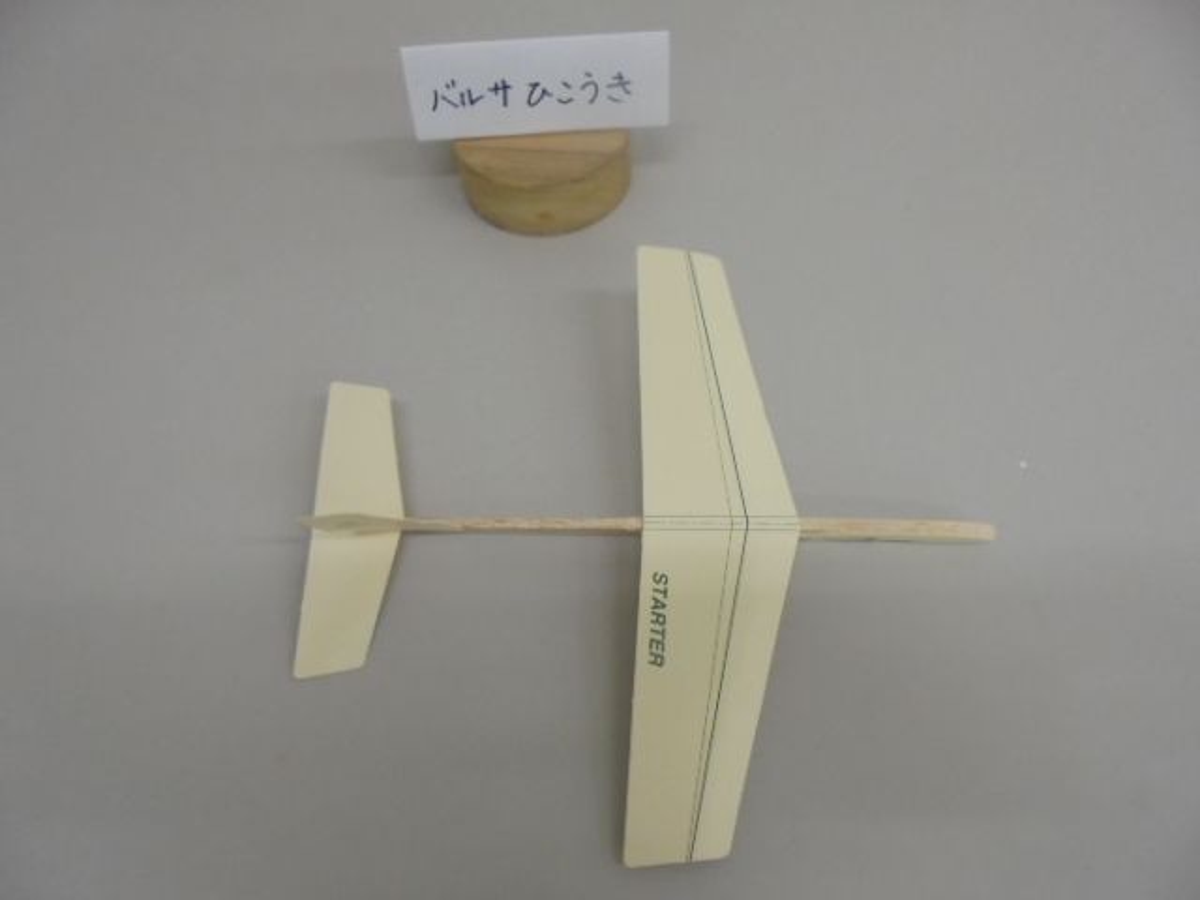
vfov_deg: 53.1
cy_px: 450
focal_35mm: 26
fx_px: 901
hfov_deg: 67.3
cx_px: 600
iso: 400
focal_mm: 4.6
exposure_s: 1/125
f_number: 3.5
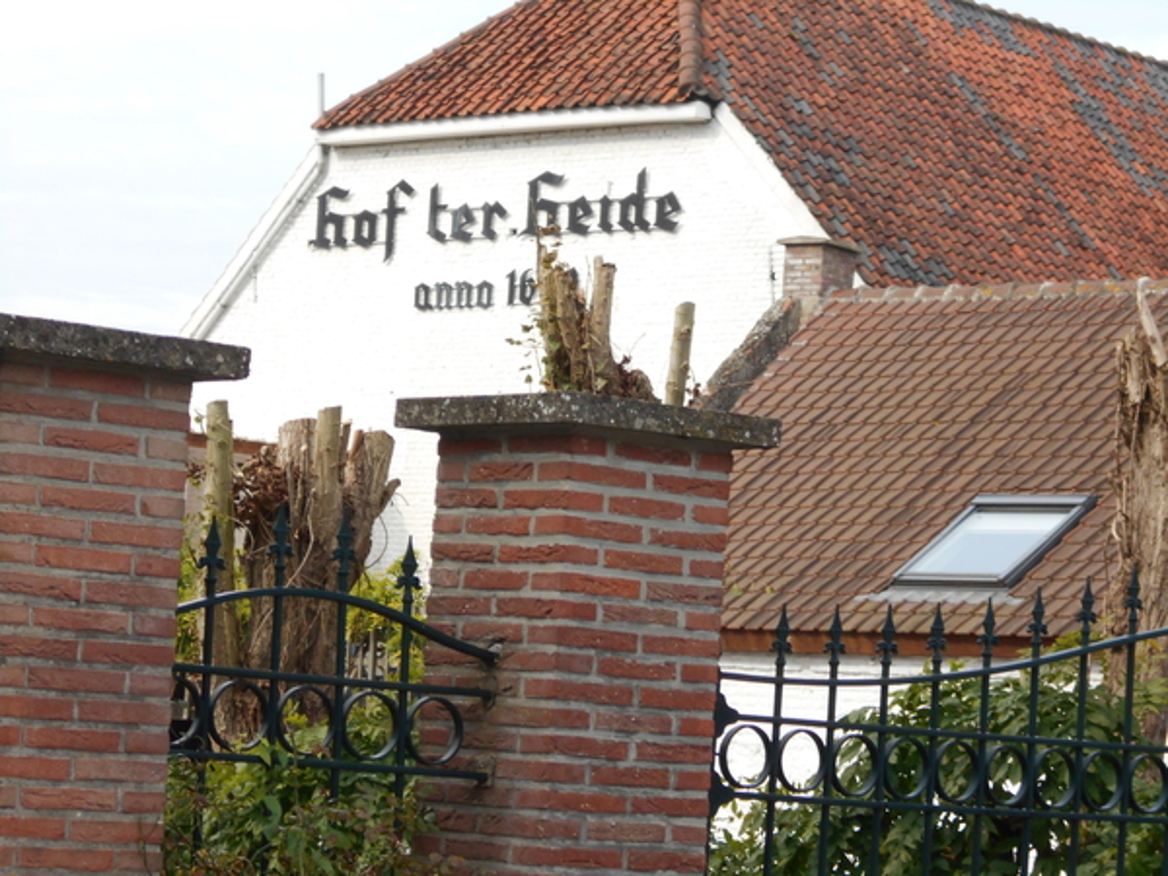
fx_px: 4386
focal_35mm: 130
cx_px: 584
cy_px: 438
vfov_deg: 11.4
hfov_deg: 15.2
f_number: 6.5
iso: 200
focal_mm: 23
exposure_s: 1/250
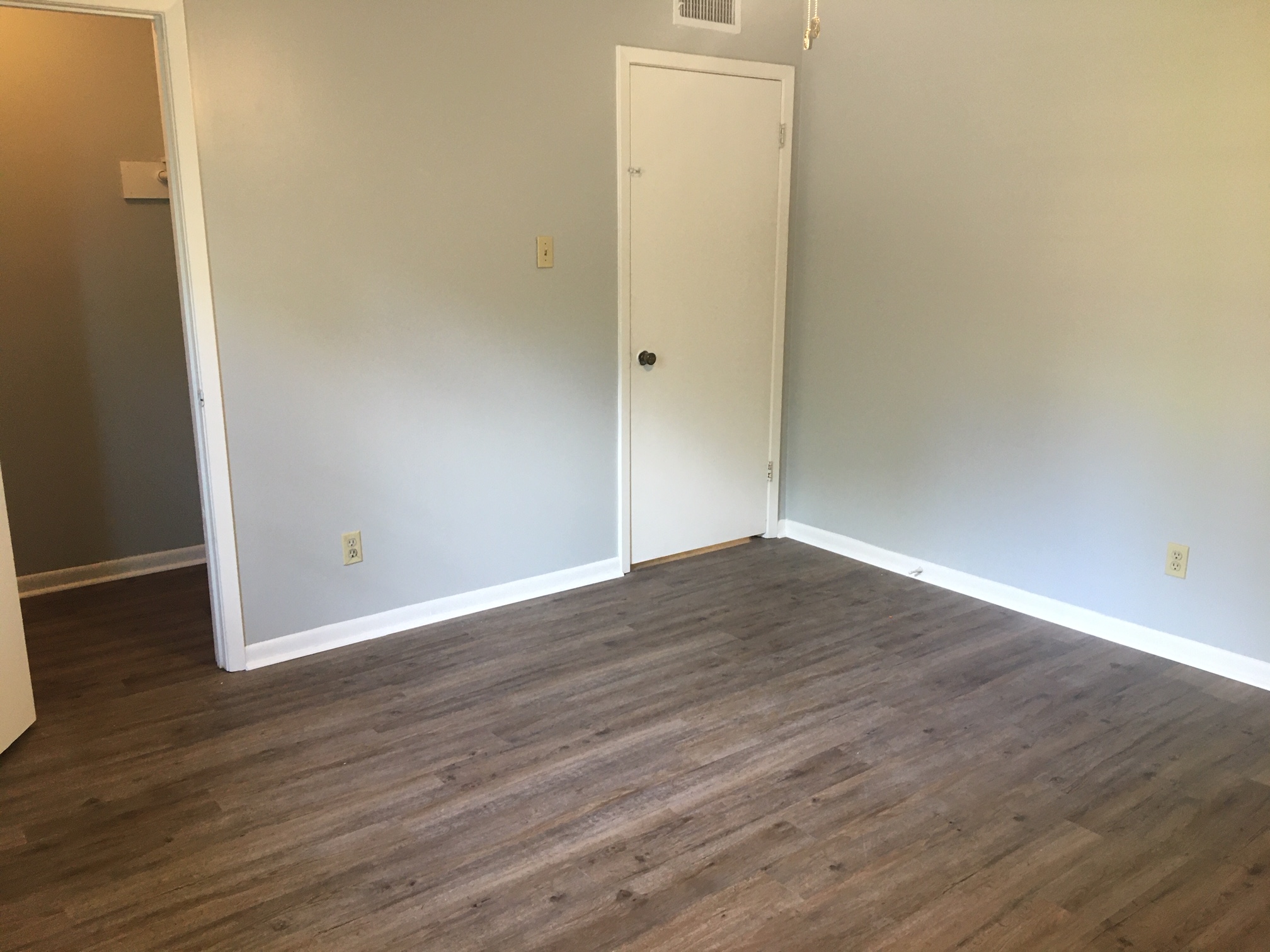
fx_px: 1064
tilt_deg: -11.7
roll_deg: +0.4
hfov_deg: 61.7
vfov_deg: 48.2
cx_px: 635
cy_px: 476
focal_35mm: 29
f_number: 2.2
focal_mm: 4.15
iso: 80
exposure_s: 1/30
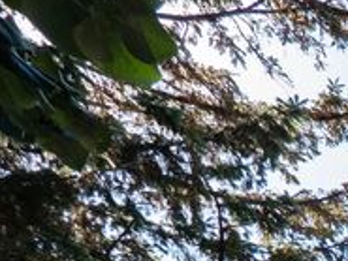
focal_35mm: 80
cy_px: 622
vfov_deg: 13.6
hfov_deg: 13.5
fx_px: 805
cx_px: 914
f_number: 7.1
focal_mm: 7
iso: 800
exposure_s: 1/320
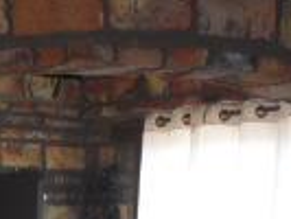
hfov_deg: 11.3
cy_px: 381
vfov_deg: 8.3
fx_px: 1456
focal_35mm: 173
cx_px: -2
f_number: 3.1
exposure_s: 1/60
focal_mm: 6.3
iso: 200
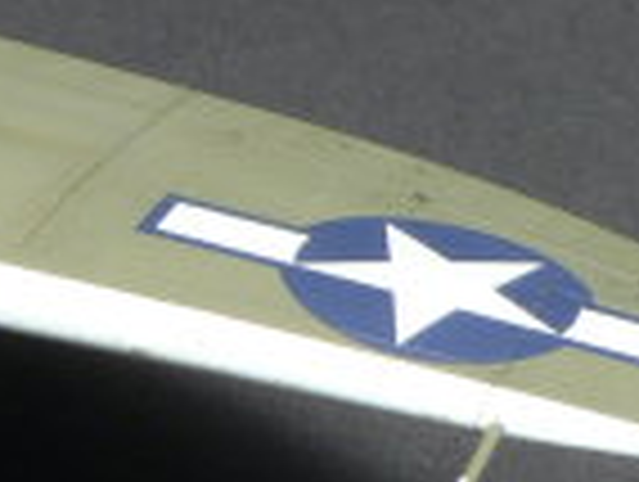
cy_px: 18
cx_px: -482
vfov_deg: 9.1
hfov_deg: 11.4
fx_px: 2996
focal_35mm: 162
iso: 80
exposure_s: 1/2.5
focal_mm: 6
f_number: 6.3
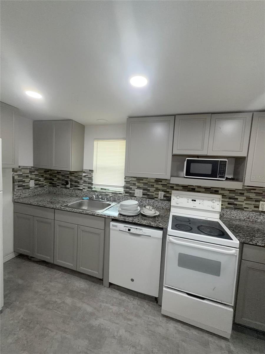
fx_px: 143
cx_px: 132
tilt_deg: -3.9
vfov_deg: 102.1
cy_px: 177
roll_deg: -4.2
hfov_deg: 85.7
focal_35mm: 14
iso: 200
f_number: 2.2
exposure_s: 1/120
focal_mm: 2.22
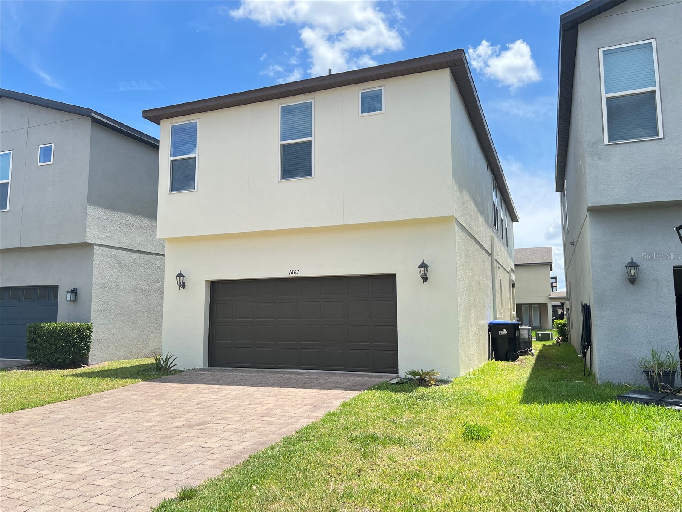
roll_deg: +0.3
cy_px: 256
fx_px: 512
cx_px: 341
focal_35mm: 26
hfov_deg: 67.3
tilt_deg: +6.6
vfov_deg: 53.1
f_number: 1.5
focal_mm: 5.7
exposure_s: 1/1972
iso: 50
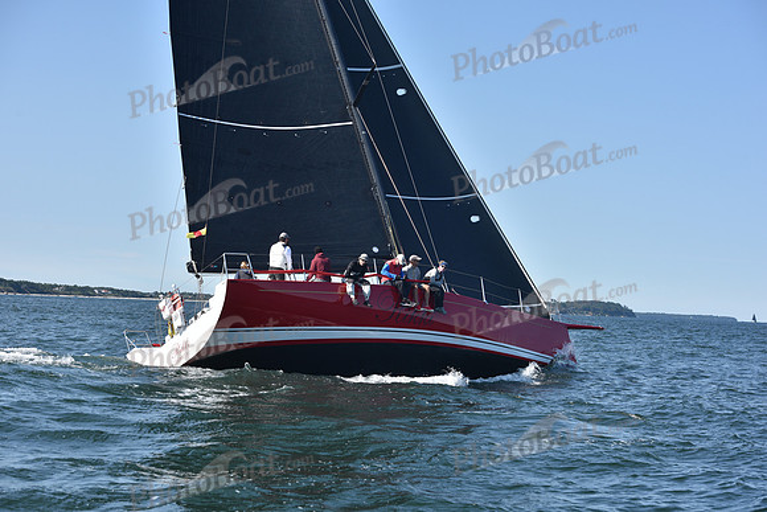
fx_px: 1492
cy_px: 256
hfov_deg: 28.8
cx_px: 384
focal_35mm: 70
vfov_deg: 19.5
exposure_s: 1/1000
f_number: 7.1
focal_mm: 70
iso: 250
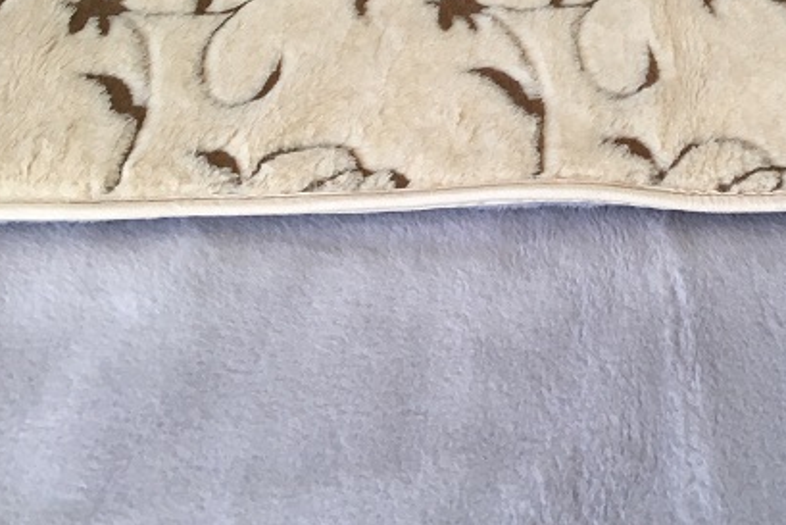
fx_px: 1289
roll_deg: -1.2
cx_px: 590
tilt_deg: -36.7
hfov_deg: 33.3
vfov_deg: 22.6
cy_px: 75
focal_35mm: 59
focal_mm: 4.15
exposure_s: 1/33
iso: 64
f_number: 2.2
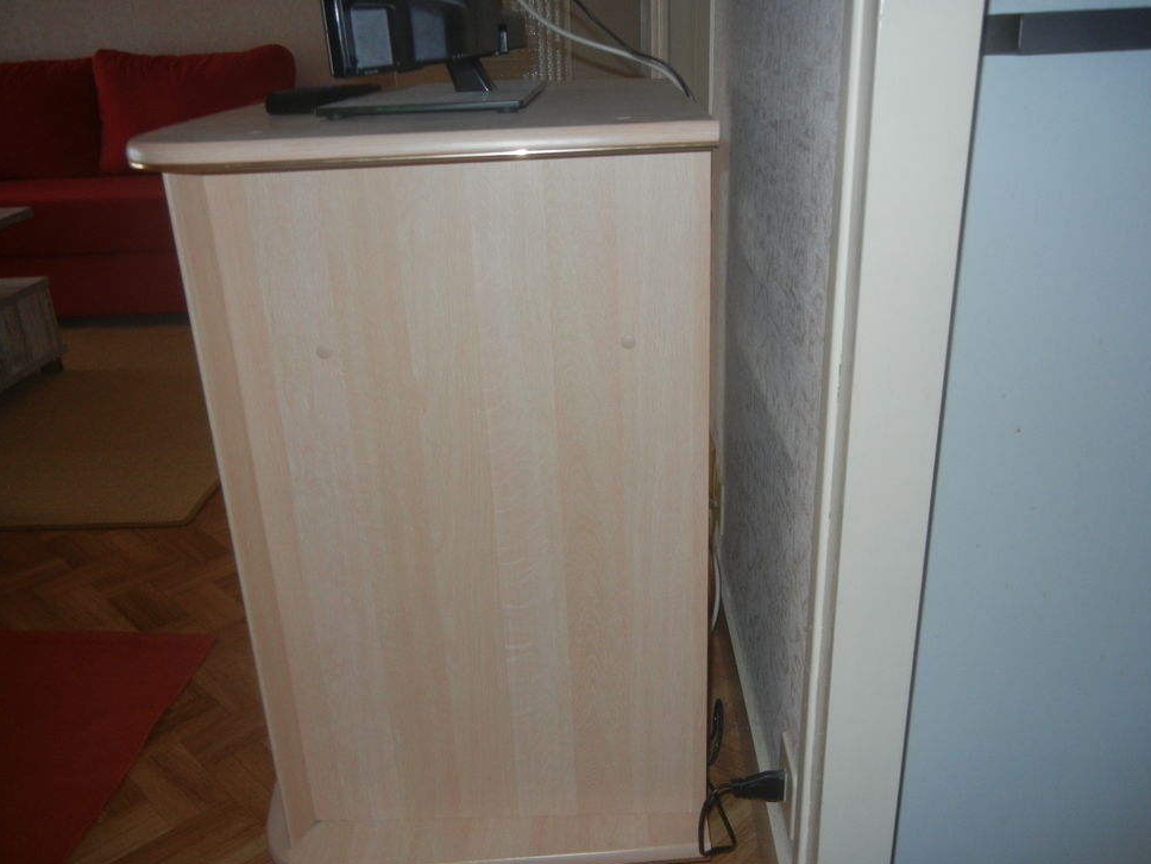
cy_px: 437
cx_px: 591
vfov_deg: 45.4
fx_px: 1031
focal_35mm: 31
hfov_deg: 58.3
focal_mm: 5.4
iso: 200
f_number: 3.5
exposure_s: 1/30
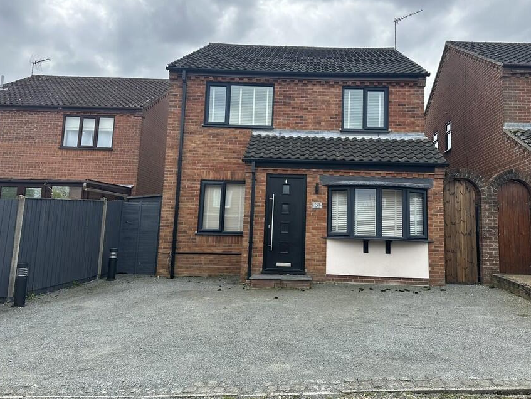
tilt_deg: +9.0
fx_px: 445
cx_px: 303
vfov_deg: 48.2
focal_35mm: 29
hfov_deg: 61.4
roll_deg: -1.7
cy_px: 176
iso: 80
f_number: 1.78
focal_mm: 6.86
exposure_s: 1/2252
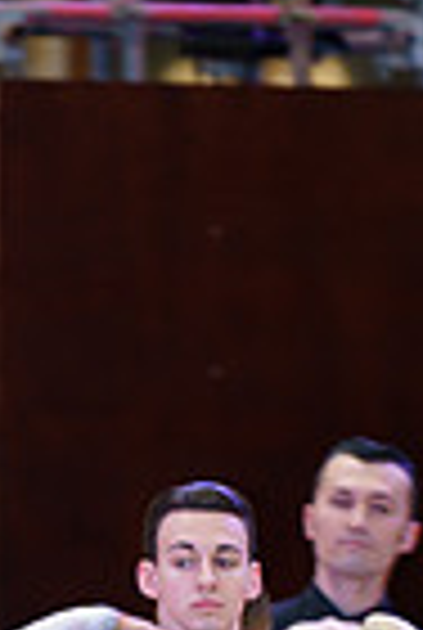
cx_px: 198
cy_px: 904
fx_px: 10172
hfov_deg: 2.4
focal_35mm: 580
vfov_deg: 3.5
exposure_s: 1/100
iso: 640
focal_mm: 181
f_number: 2.8
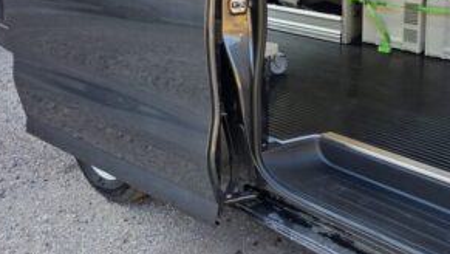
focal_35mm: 43
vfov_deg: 26.5
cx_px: 317
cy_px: 10
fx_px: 513
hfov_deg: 46.2
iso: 32
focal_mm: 6.3
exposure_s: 1/180
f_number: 1.7
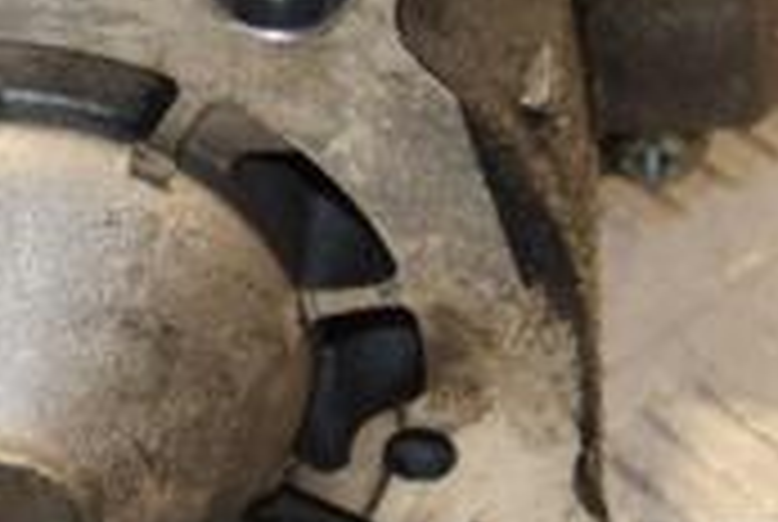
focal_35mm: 301
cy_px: -4
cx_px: -94
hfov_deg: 6.8
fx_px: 6516
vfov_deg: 4.6
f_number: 5.6
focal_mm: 58
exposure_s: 1/200
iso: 800
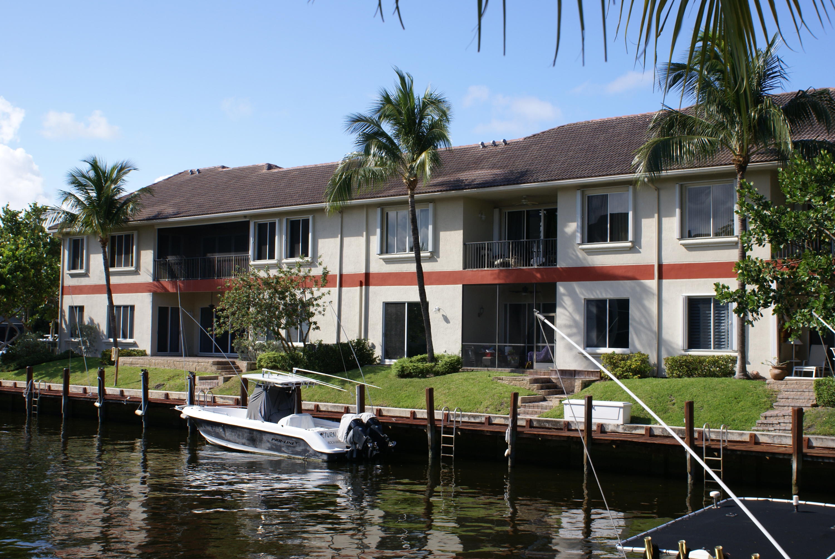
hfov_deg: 43.6
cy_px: 280
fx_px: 1045
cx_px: 418
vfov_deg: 29.9
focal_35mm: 45
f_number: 9
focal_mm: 30
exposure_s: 1/160
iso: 100
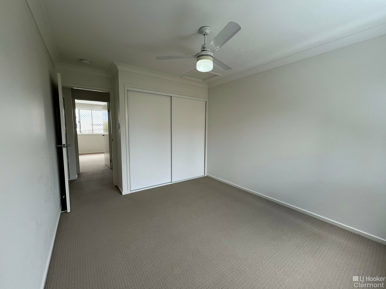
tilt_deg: -5.5
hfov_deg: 106.2
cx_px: 193
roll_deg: -0.4
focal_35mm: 13
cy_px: 144
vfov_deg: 89.9
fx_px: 145
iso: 40
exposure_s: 1/99
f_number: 1.8
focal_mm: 1.57
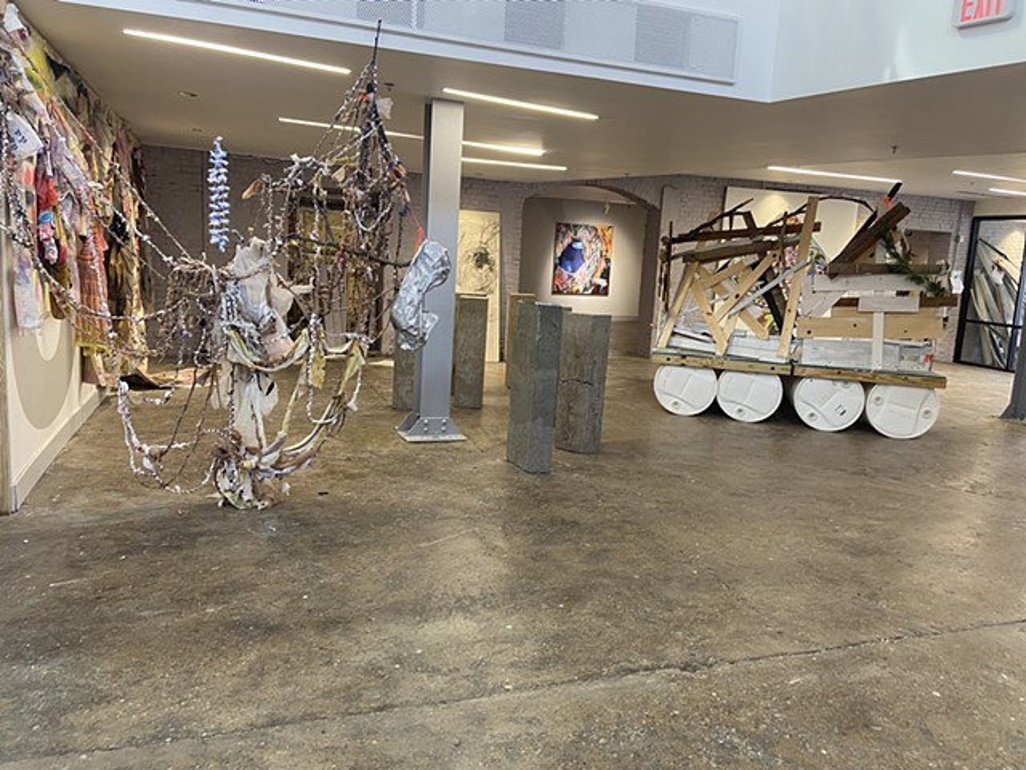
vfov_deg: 53.1
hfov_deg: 67.3
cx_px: 513
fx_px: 771
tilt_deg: -9.6
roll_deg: -3.7
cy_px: 385
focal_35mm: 26
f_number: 1.8
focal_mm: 4.2
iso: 100
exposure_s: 1/60
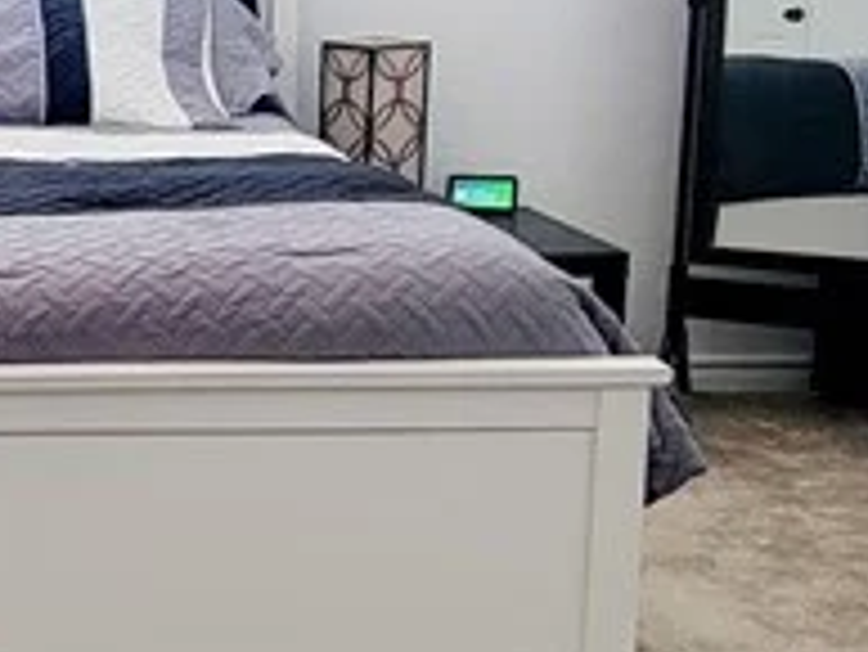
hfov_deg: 23.7
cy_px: 211
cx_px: -351
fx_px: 1731
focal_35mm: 69
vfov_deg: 21.2
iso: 64
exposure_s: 1/60.2
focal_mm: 2.2
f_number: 2.2
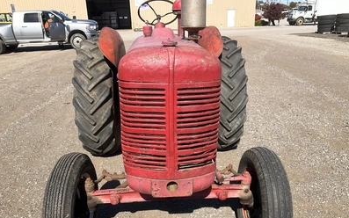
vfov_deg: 40.4
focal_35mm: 31
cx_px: 174
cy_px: 131
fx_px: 295
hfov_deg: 61.2
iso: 25
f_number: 1.8
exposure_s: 1/1412
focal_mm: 3
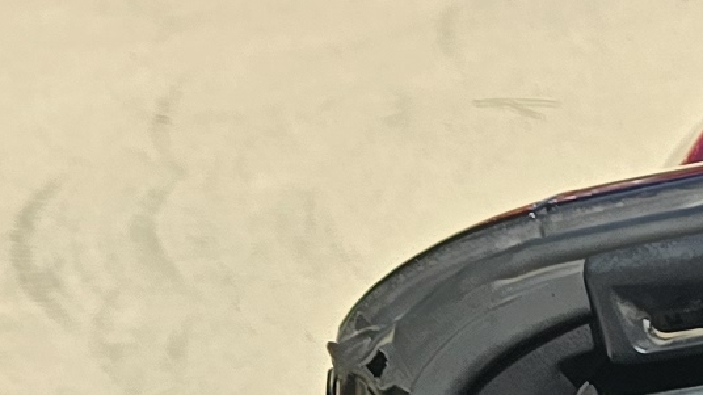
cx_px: 1801
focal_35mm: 187
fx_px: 3484
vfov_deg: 5.7
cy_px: 1537
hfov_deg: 9.8
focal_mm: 6.3
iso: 12
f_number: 1.7
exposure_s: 1/421
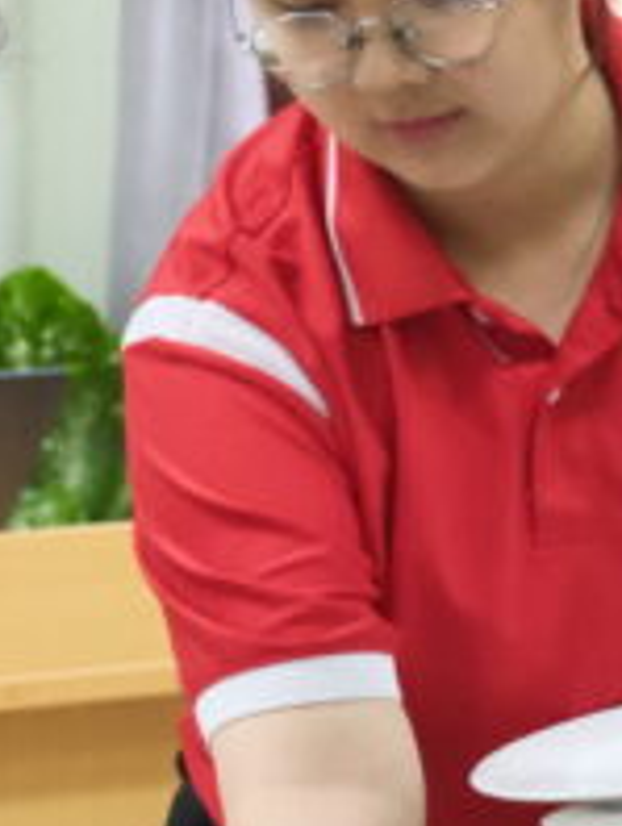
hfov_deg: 4.3
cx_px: -8
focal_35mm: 343
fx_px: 8200
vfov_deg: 5.8
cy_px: 350
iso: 6400
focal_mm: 39.6
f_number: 4.2
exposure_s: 1/120
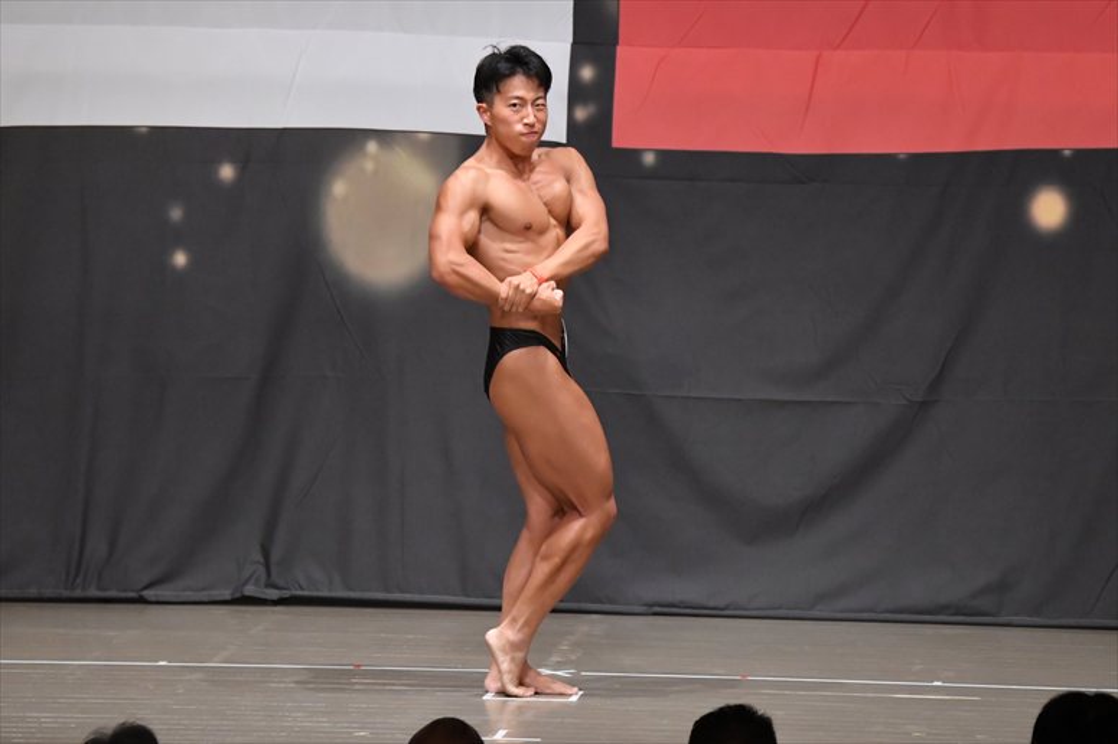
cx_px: 559
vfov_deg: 6.1
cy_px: 372
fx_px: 6984
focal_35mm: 225
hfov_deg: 9.2
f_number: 5.6
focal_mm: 150
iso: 6400
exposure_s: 1/400
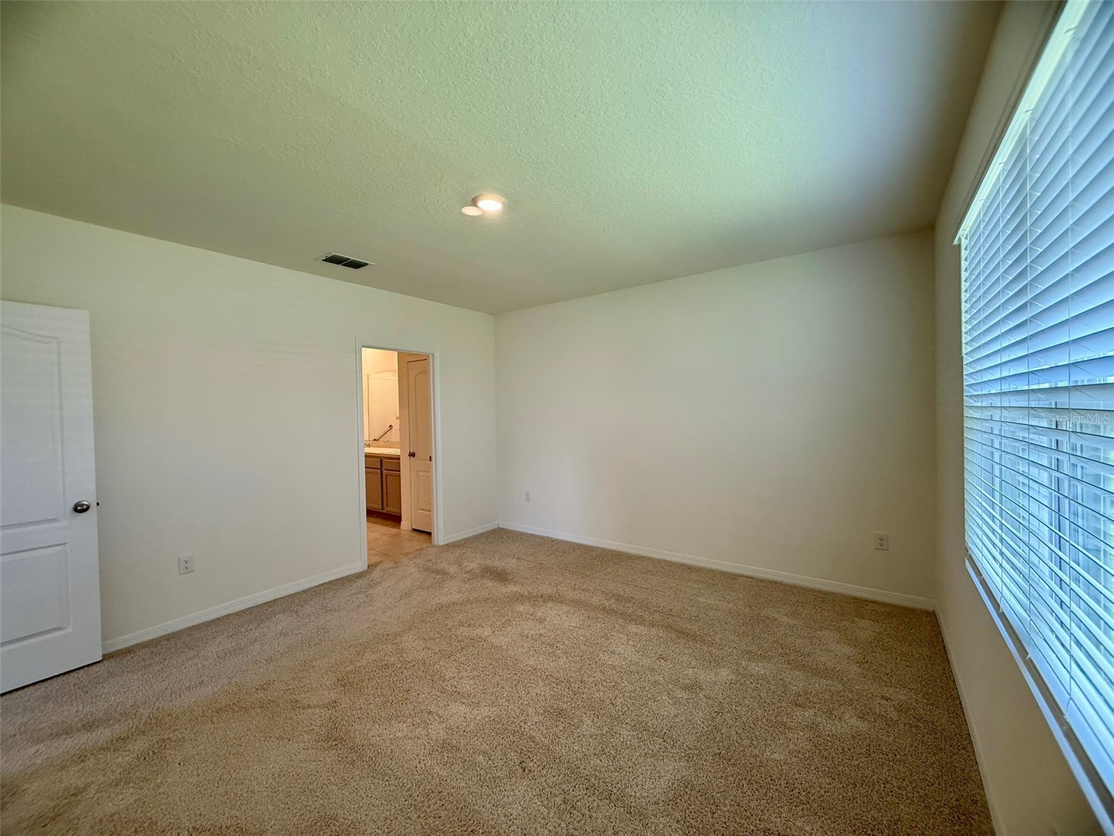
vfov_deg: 85.7
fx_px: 451
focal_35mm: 14
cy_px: 418
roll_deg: +0.6
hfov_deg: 102.1
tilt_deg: +0.2
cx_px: 557
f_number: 2.2
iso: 200
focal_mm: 2.22
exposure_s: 1/120
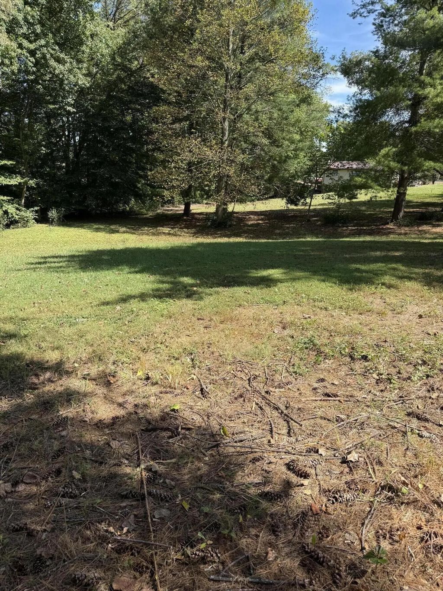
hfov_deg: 56.8
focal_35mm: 24
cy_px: 296
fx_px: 409
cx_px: 222
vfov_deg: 71.6
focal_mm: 6.76
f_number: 1.78
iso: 80
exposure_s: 1/1553
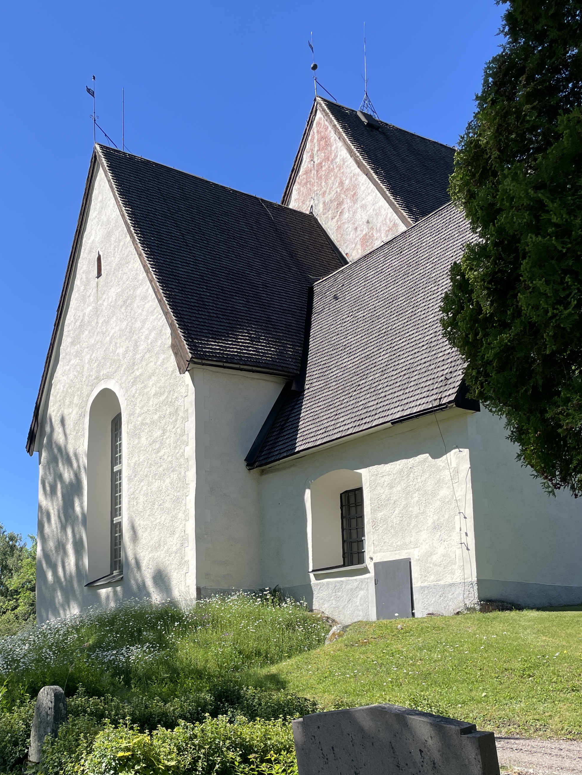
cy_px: 504
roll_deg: +0.9
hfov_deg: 35.4
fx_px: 897
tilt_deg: +10.0
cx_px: 170
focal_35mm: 40
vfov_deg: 46.2
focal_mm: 4.2
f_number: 1.6
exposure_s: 1/2257
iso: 32
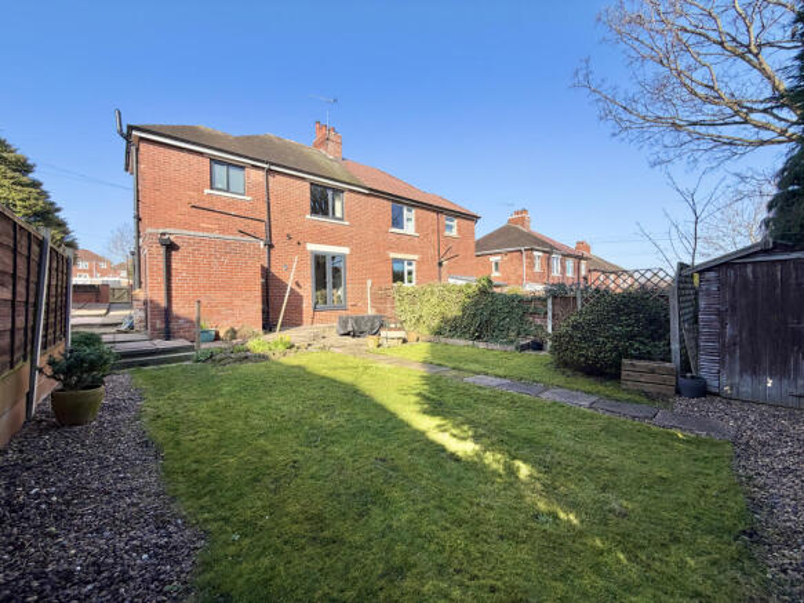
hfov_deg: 102.1
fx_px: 325
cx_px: 402
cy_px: 302
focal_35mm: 14
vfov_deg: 85.7
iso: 40
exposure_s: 1/734
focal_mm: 2.22
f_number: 2.2
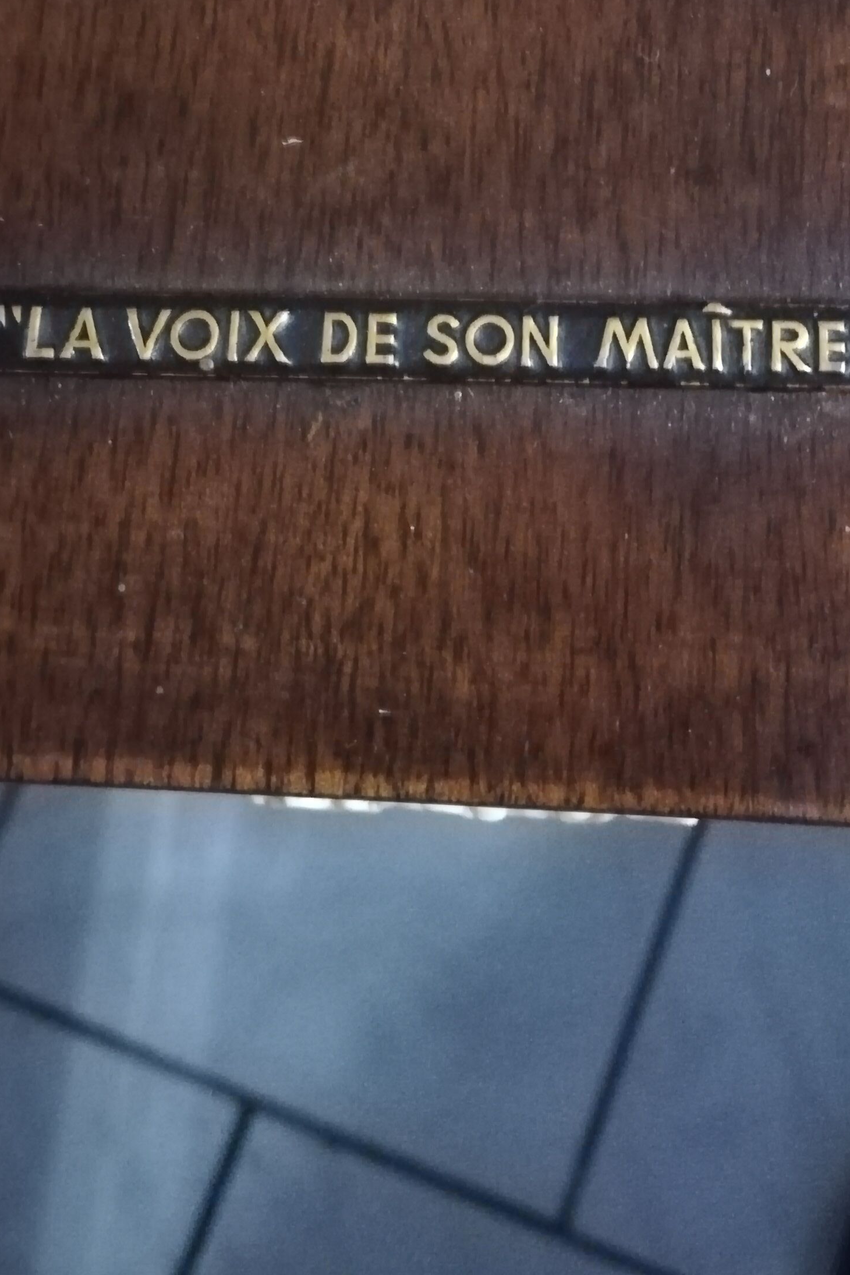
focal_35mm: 49
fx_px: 1735
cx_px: 584
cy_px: 199
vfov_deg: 38.3
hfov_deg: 27.3
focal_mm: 3.83
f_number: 2.2
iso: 2500
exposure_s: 1/14.3
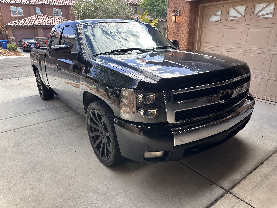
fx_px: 192
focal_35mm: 24
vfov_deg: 56.8
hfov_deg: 71.6
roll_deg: +0.4
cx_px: 138
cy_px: 104
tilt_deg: -19.4
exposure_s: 1/638
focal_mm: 6.86
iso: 80
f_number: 1.78
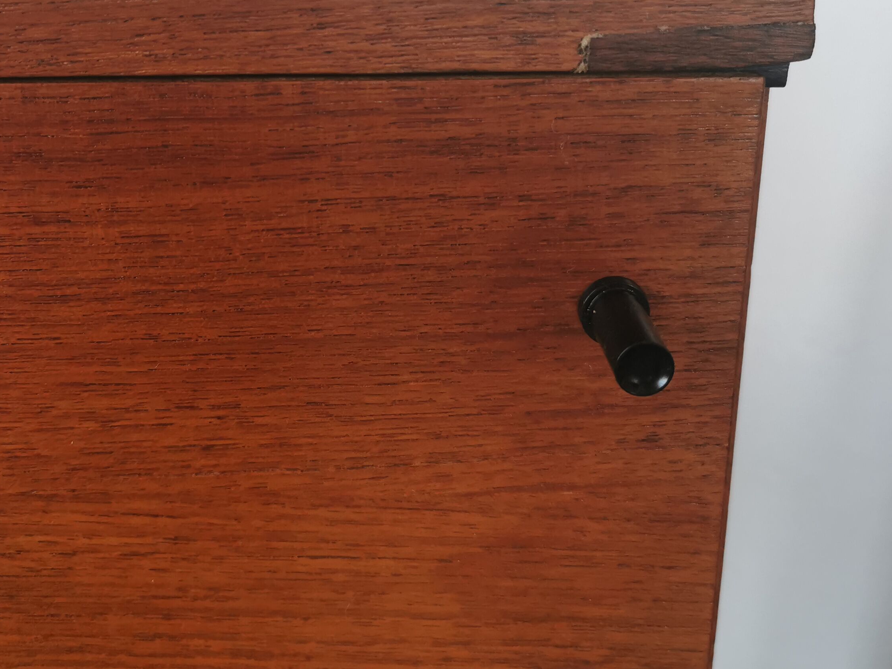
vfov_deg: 32.4
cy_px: 192
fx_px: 1134
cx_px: 359
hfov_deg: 42.8
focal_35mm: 44
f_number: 1.6
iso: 125
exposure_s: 1/120
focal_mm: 5.56
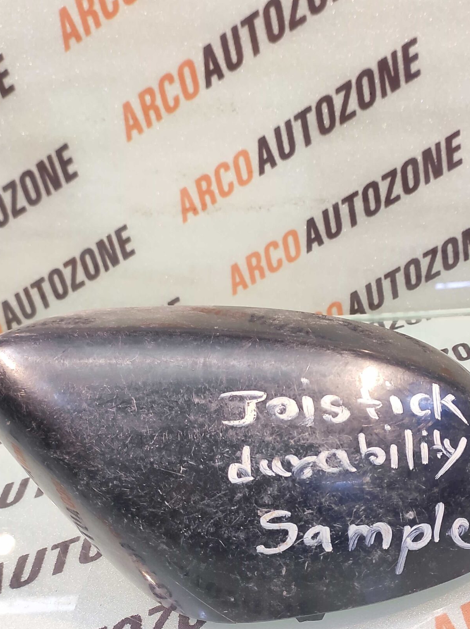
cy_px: 387
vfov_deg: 64.6
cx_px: 306
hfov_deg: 50.5
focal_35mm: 27
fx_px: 490
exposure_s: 1/33
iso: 299
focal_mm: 4.74
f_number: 1.79
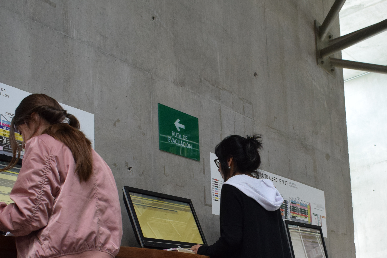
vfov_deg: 22.7
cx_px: 261
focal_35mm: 58
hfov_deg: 34.1
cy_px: 241
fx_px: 623
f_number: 5
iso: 1600
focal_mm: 20
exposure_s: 1/125
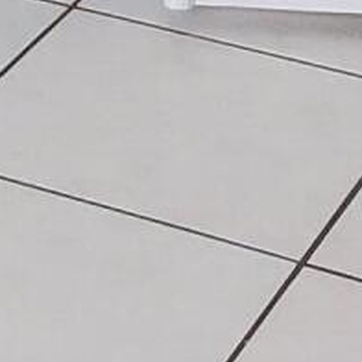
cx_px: -543
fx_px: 2780
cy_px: -947
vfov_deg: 6.4
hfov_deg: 7.0
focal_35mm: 235
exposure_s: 1/120
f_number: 2.4
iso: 250
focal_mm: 4.3
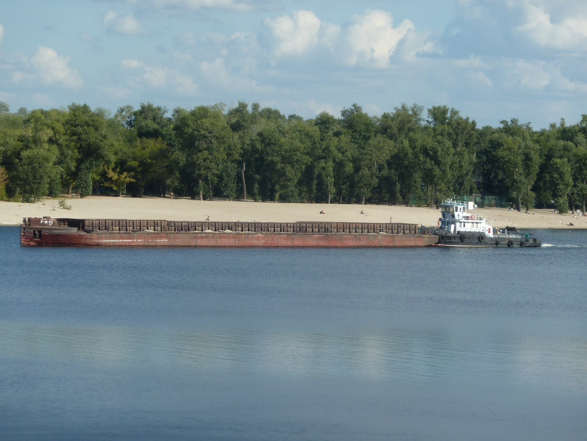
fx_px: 3104
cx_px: 294
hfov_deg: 10.8
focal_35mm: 183
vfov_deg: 8.1
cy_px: 221
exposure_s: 1/500
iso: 80
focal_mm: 29.9
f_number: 4.5
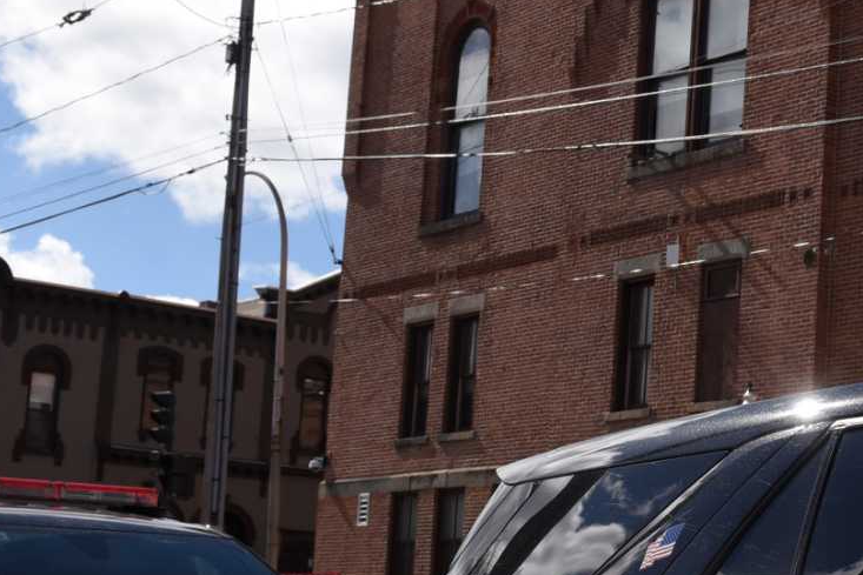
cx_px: 968
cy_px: 397
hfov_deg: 23.4
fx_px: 1942
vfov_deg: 16.8
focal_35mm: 81
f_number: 8
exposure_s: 1/4000
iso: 800
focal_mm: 29
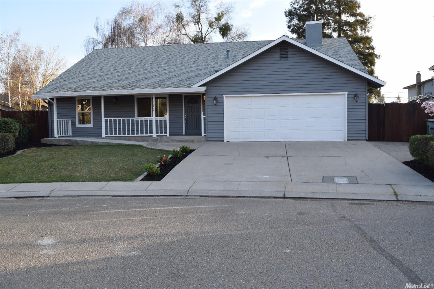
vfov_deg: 40.0
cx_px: 217
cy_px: 144
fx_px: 398
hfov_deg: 57.2
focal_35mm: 33
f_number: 8
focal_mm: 22
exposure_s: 1/250
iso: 400
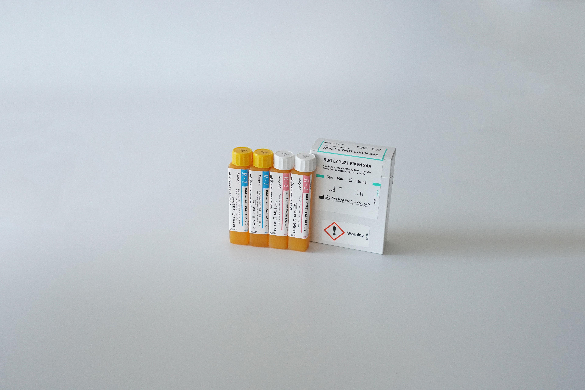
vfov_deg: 31.9
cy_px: 195
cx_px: 292
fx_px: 682
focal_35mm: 42
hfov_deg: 46.4
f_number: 3.5
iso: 1250
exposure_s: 1/800
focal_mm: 28
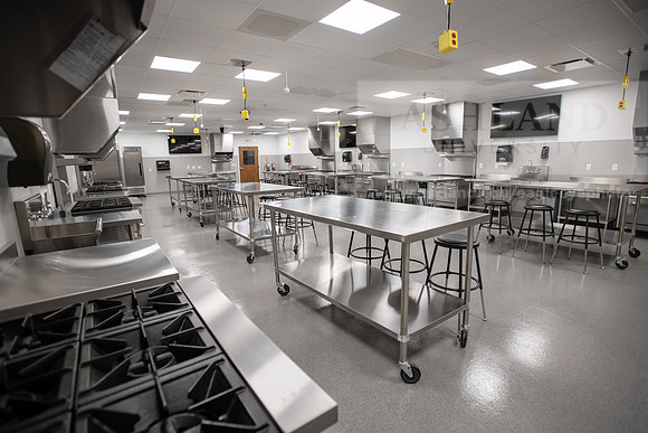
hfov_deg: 93.3
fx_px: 306
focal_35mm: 17
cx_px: 324
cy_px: 216
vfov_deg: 70.5
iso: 800
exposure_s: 1/160
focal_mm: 17
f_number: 3.5
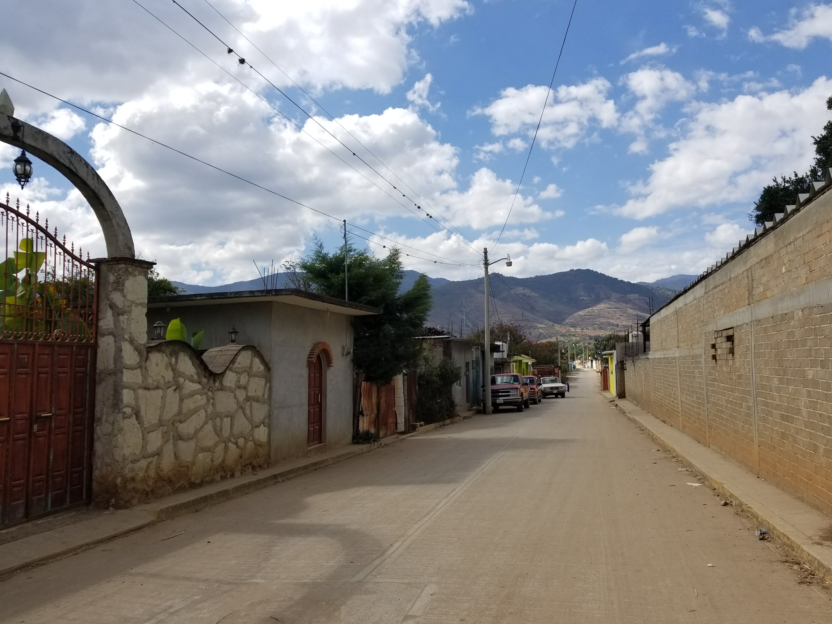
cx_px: 425
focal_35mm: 27
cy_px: 317
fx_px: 649
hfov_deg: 65.3
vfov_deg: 51.3
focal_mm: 4.25
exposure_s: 1/3120
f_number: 1.7
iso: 50
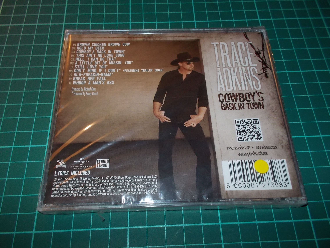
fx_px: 276
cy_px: 124
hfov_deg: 61.7
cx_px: 165
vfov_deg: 48.2
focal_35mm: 29
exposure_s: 1/30
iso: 200
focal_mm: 4.1
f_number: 3.3
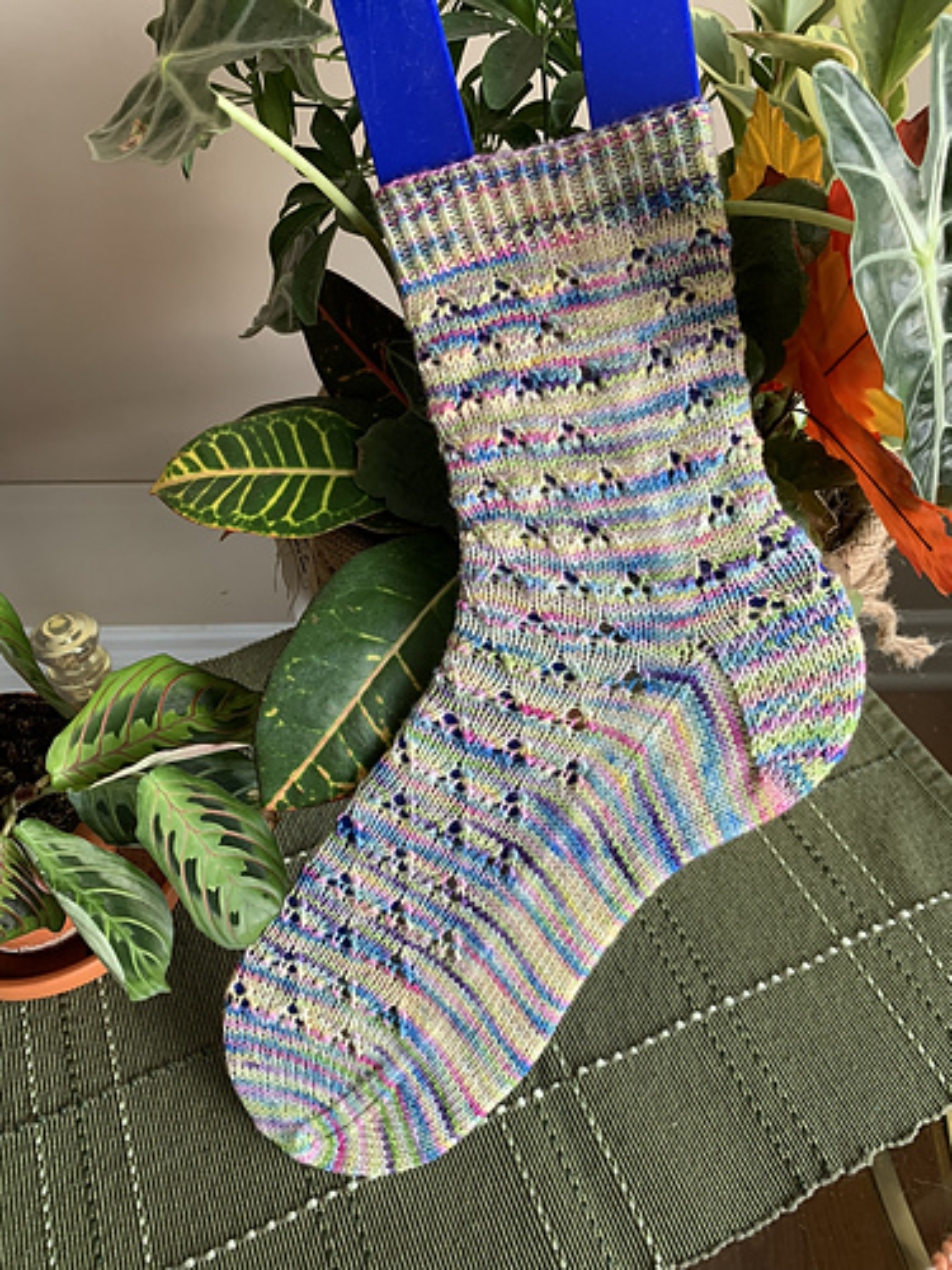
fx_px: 953
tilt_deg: -46.1
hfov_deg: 53.1
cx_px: 476
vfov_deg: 67.3
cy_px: 635
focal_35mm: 26
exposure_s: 1/60
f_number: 1.8
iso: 125
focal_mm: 4.25
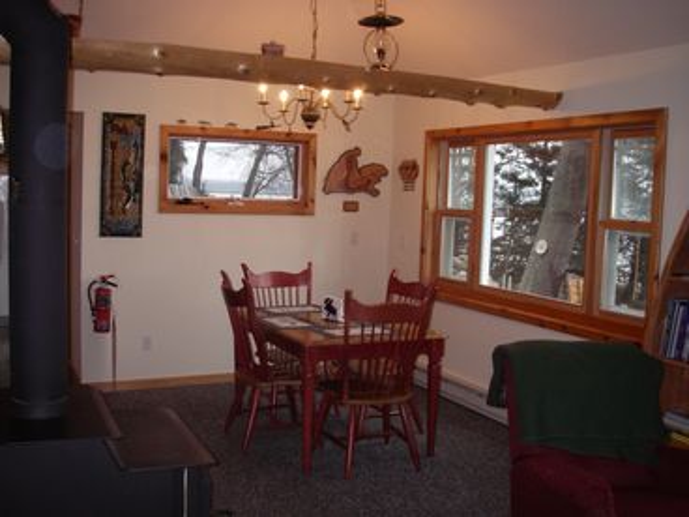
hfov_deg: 49.0
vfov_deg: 37.7
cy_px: 258
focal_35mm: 38
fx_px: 756
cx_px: 344
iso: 200
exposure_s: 1/40
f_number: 3.3
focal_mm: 6.3
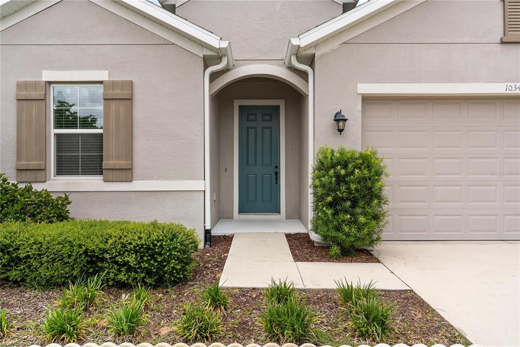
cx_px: 260
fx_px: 318
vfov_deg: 57.2
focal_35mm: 22
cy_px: 174
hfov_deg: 78.6
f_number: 8
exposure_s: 1/50
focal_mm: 22
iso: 100
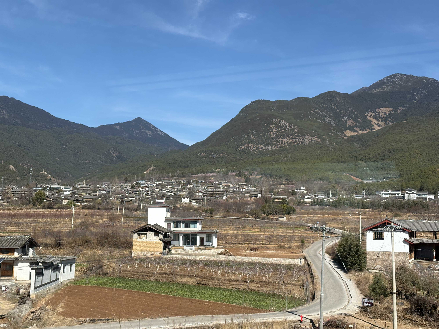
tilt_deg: +5.1
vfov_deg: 28.0
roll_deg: -1.4
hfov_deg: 36.8
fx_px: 659
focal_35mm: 52
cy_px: 164
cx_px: 220
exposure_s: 1/2747
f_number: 1.6
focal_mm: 5.96
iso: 40
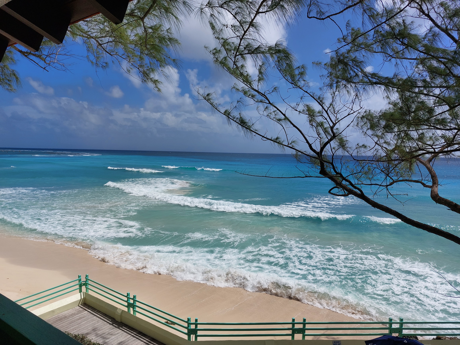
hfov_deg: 71.6
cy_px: 172
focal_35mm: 24
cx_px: 230
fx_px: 319
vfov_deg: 56.8
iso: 25
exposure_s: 1/4037
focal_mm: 5.23
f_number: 1.8
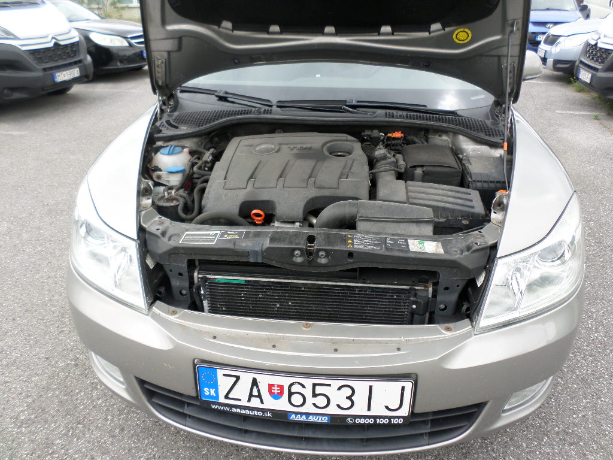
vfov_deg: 54.9
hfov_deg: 69.4
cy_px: 230
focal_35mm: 25
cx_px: 306
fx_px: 443
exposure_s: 1/250
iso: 80
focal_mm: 4.5
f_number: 2.5
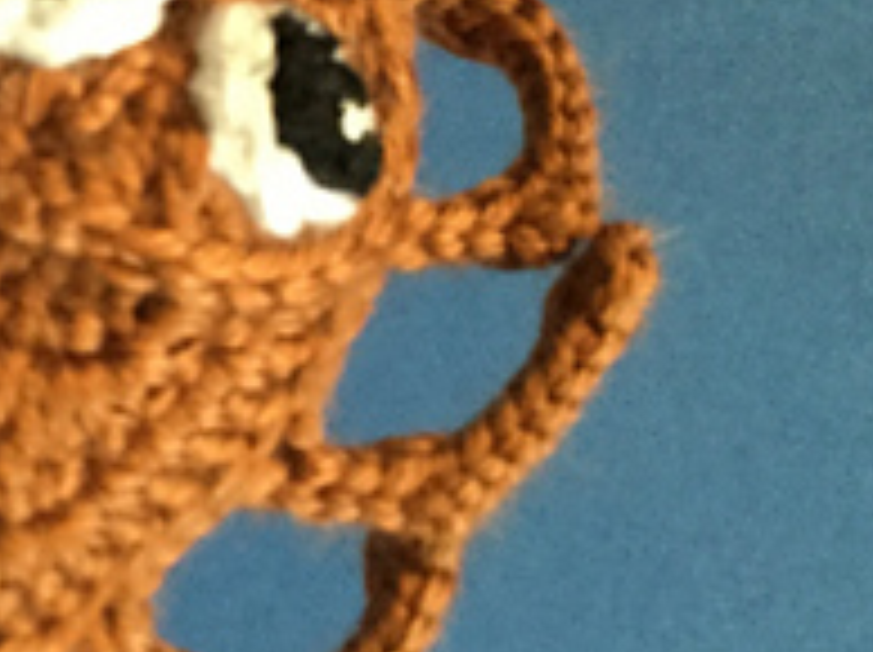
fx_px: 2015
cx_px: 58
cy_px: 101
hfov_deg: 23.7
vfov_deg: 18.2
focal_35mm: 80
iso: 250
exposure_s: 1/17
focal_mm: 3.3
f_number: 2.4
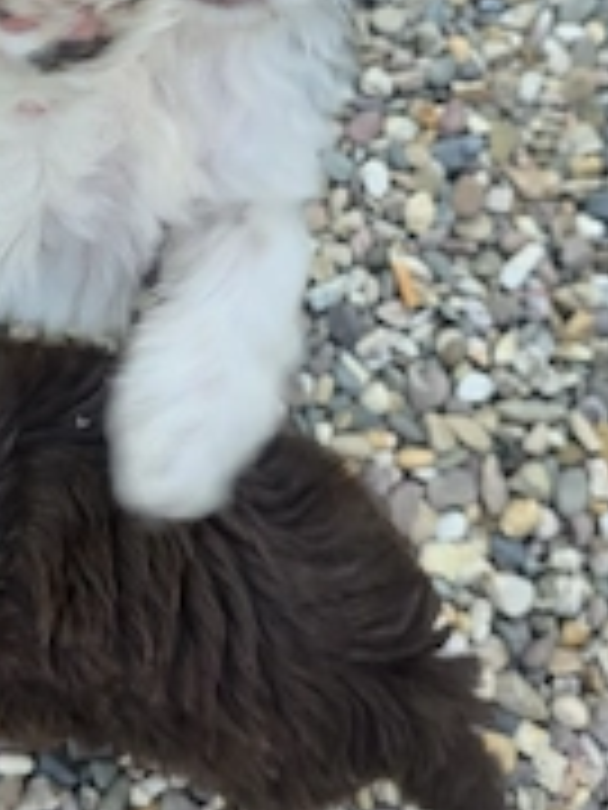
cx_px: 176
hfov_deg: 28.3
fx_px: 1194
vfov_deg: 36.6
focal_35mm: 51
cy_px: 198
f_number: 1.7
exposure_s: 1/182
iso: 50
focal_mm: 6.3
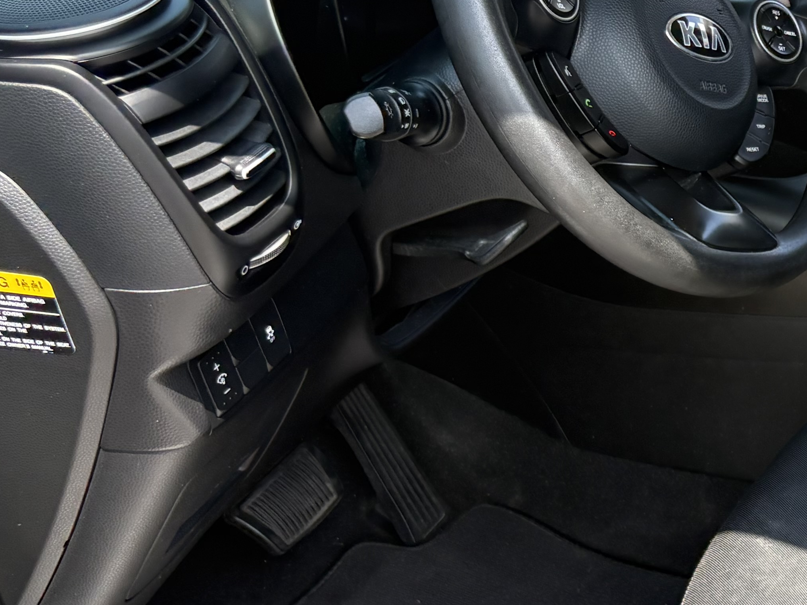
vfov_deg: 20.2
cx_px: 1077
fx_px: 1702
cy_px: 357
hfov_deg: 23.3
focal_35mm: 73
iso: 64
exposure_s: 1/701
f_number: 1.6
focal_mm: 5.96
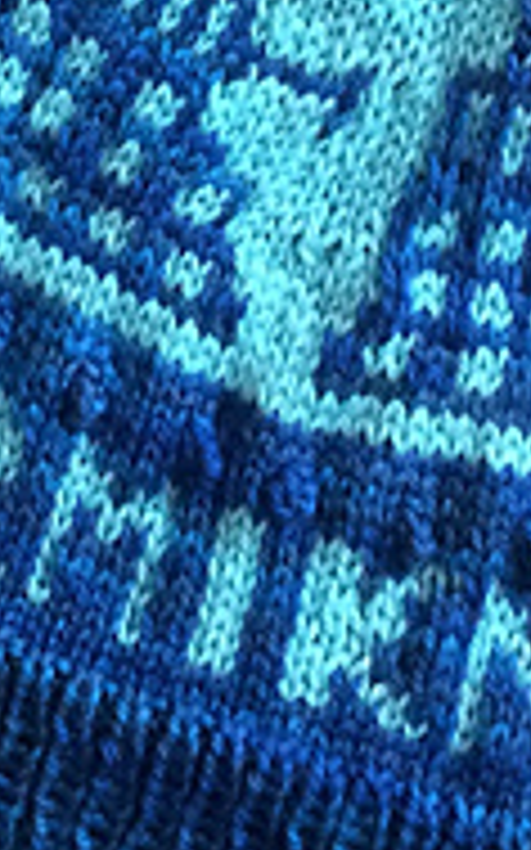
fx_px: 2410
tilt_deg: -82.8
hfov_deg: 12.5
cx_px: 40
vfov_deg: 19.1
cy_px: -117
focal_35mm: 104
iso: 320
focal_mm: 4.15
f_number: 2.2
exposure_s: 1/24
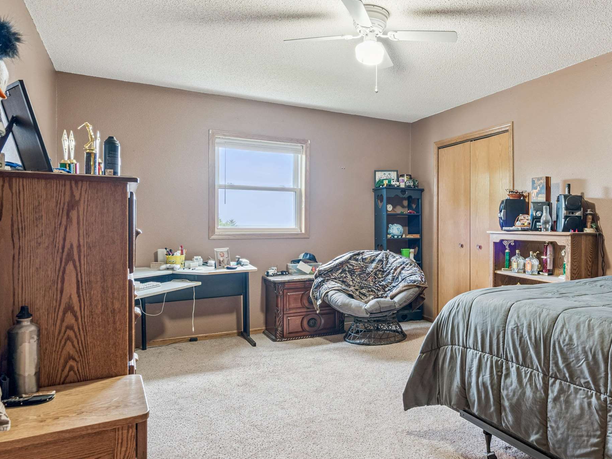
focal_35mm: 26
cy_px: 221
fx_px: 460
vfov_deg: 53.0
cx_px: 435
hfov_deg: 64.5
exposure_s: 1/2.5
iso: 250
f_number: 10
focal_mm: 16
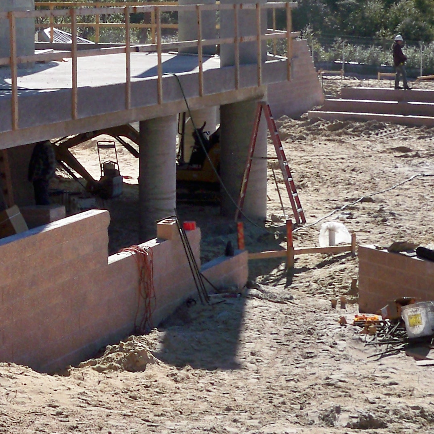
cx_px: -99
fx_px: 1504
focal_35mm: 106
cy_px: 118
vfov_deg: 16.4
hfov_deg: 15.8
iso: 80
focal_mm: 6.3
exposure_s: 1/640
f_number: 4.7
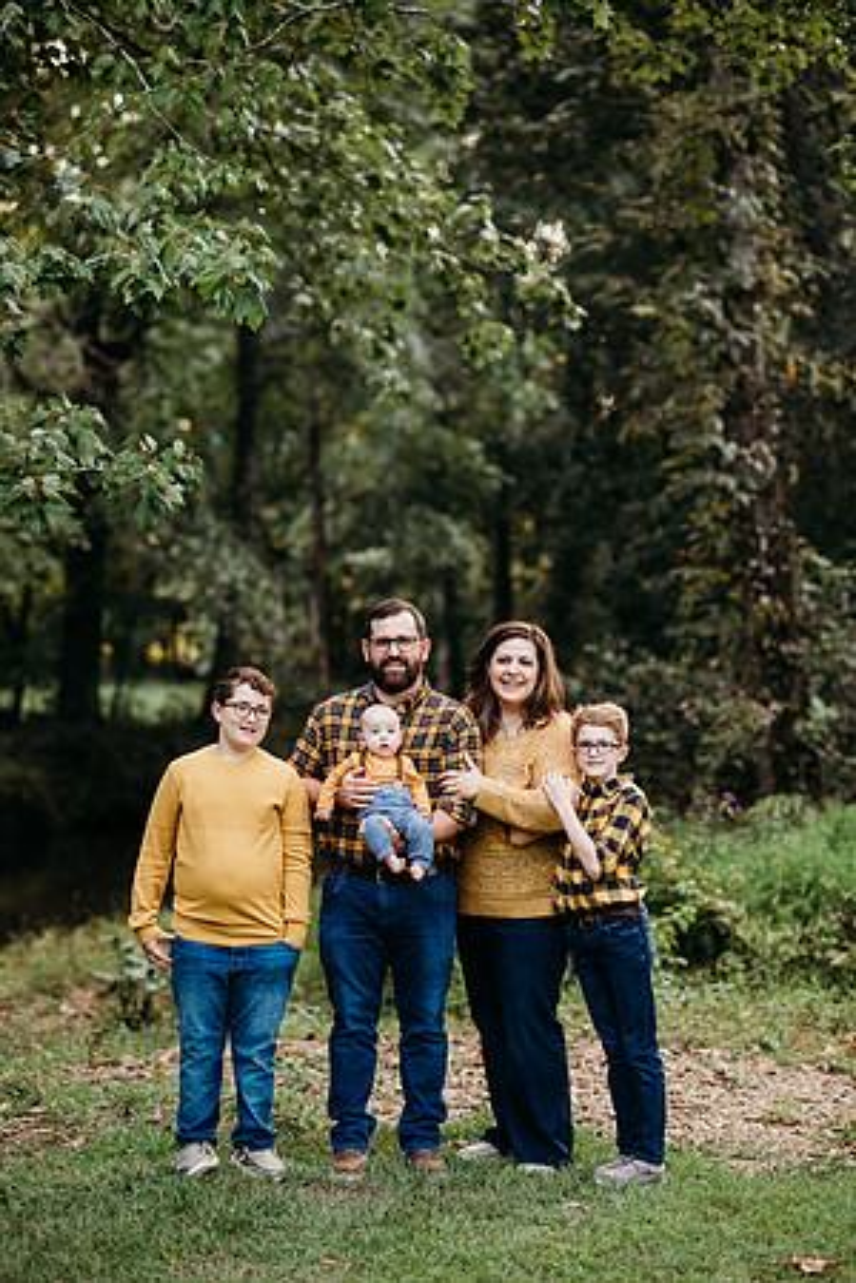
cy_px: 642
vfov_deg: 23.9
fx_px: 3031
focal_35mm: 85
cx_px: 428
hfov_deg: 16.1
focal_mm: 85
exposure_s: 1/200
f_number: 2.2
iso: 125
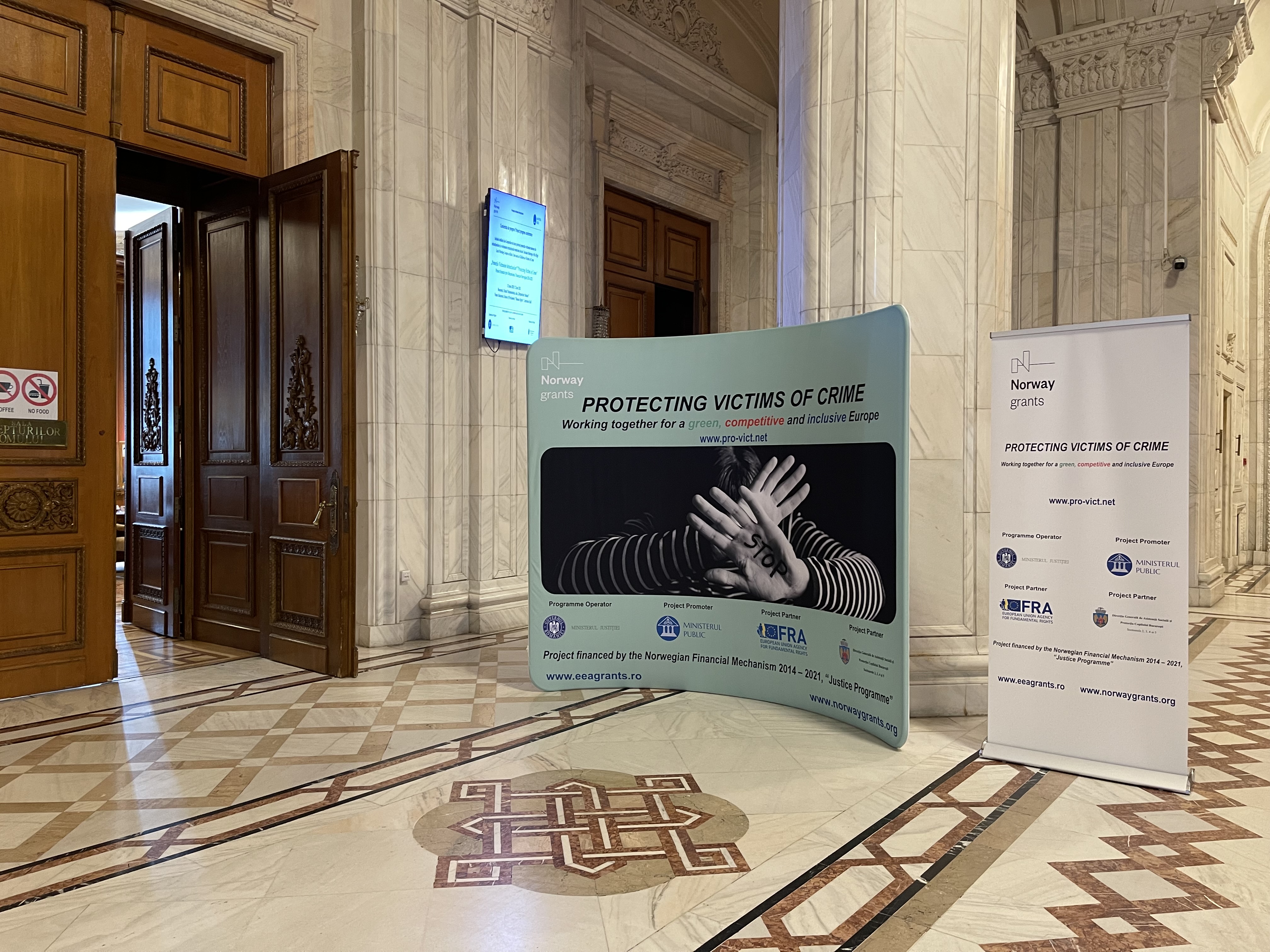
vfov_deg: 53.1
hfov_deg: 67.3
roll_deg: -0.2
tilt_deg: -1.1
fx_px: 954
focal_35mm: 26
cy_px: 476
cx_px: 635
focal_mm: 5.1
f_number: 1.6
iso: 250
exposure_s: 1/60
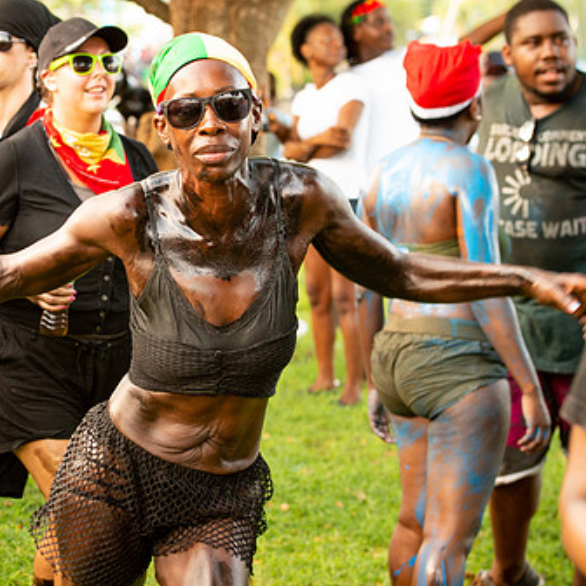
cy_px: 270
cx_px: 48
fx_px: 2643
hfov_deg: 12.5
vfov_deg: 12.7
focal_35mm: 138
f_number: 5
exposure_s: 1/200
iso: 1250
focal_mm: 75
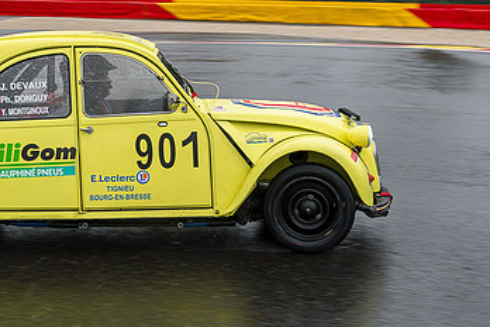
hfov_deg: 28.0
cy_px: 147
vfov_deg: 18.9
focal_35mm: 72
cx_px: 185
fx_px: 980
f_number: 5
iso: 220
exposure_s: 1/250
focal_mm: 36
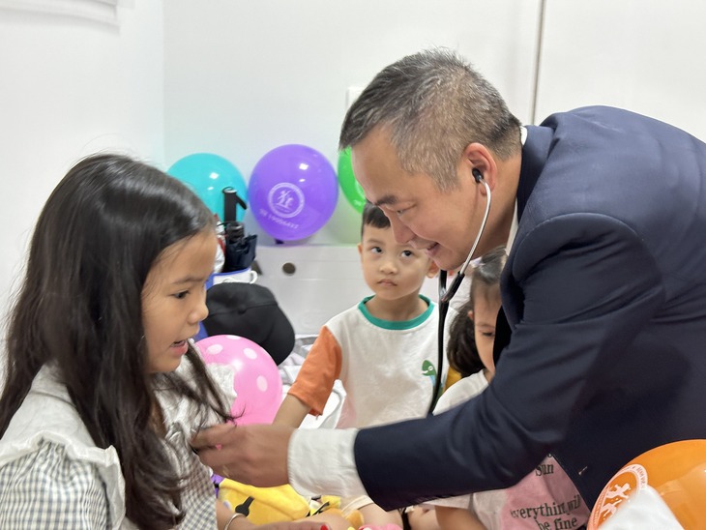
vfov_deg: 30.3
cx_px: 353
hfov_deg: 39.6
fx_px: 979
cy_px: 265
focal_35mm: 48
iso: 160
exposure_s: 1/50
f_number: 1.78
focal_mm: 6.86
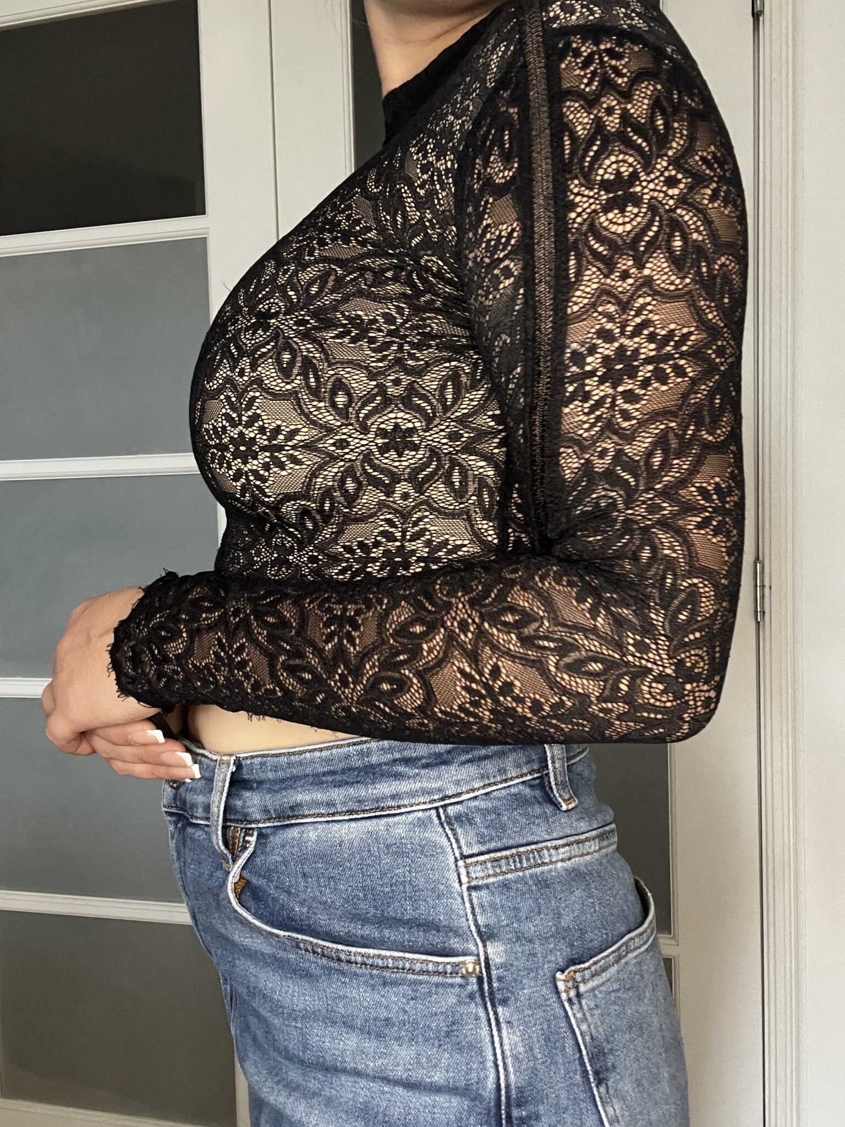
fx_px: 976
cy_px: 564
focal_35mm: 30
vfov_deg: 60.0
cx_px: 422
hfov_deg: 46.8
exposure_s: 1/37
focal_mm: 2.71
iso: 400
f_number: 2.2
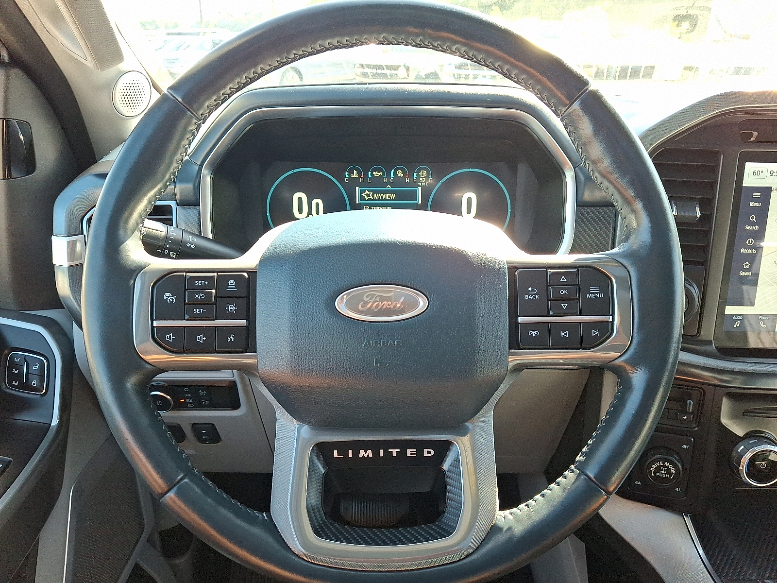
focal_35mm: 25
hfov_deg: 69.4
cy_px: 292
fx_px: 561
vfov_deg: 54.9
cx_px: 388
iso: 65
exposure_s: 1/120
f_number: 1.8
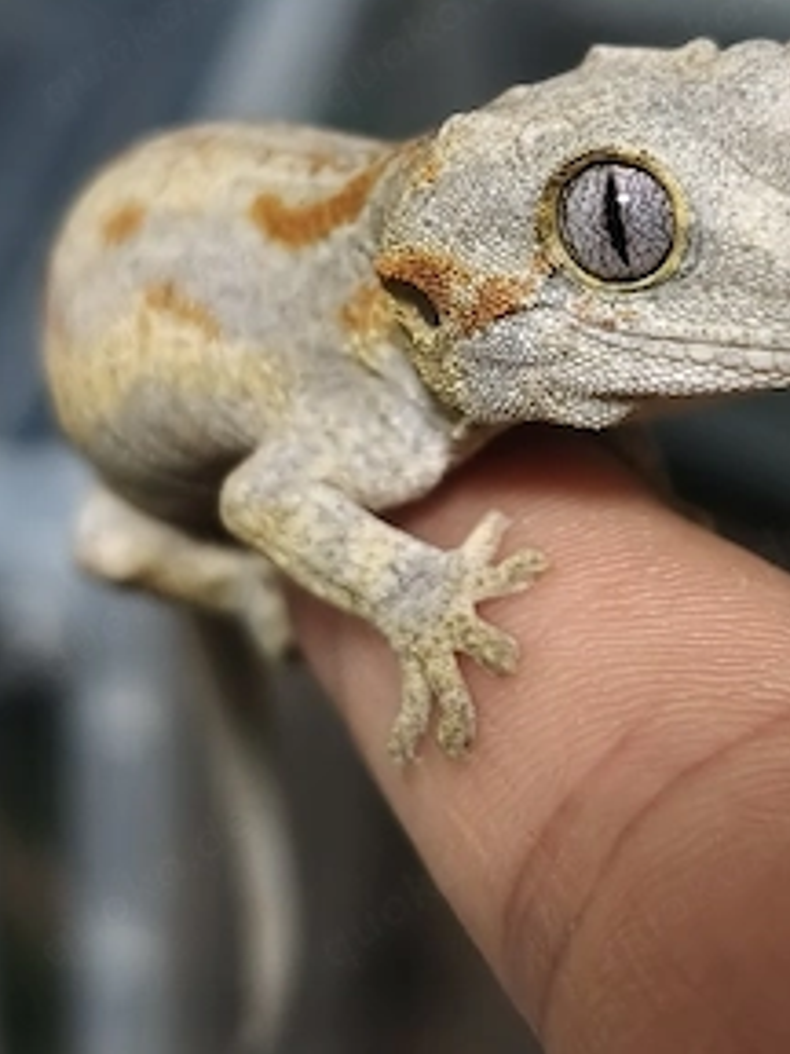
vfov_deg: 30.1
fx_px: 1947
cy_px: 355
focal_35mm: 64
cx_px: 505
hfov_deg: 22.9
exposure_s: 1/33.4
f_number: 1.7
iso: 2000
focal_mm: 6.06
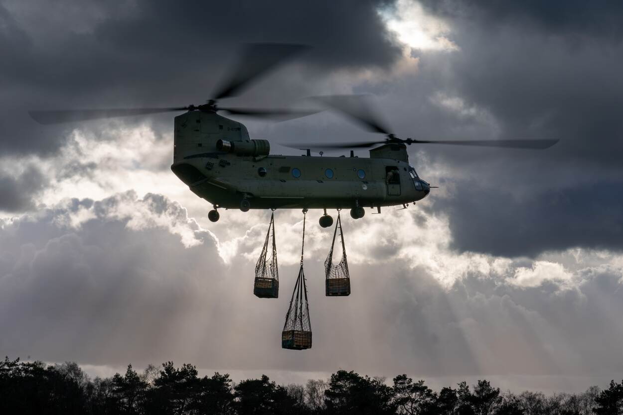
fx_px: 1419
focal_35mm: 82
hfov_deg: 24.8
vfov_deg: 16.7
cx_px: 312
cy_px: 208
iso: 100
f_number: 22
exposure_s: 1/60
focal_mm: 82
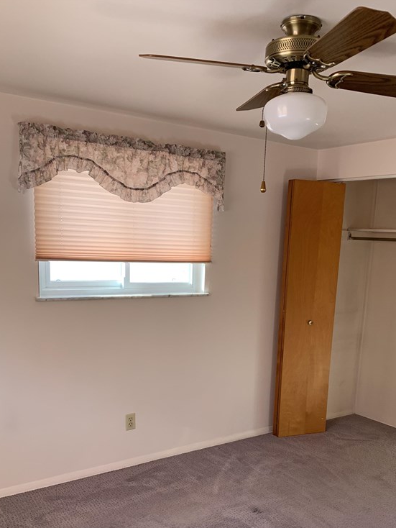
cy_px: 342
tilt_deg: -11.0
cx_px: 219
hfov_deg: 41.8
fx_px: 518
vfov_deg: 53.1
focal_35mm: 34
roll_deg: -2.3
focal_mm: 4.25
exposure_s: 1/118
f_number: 1.8
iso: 100
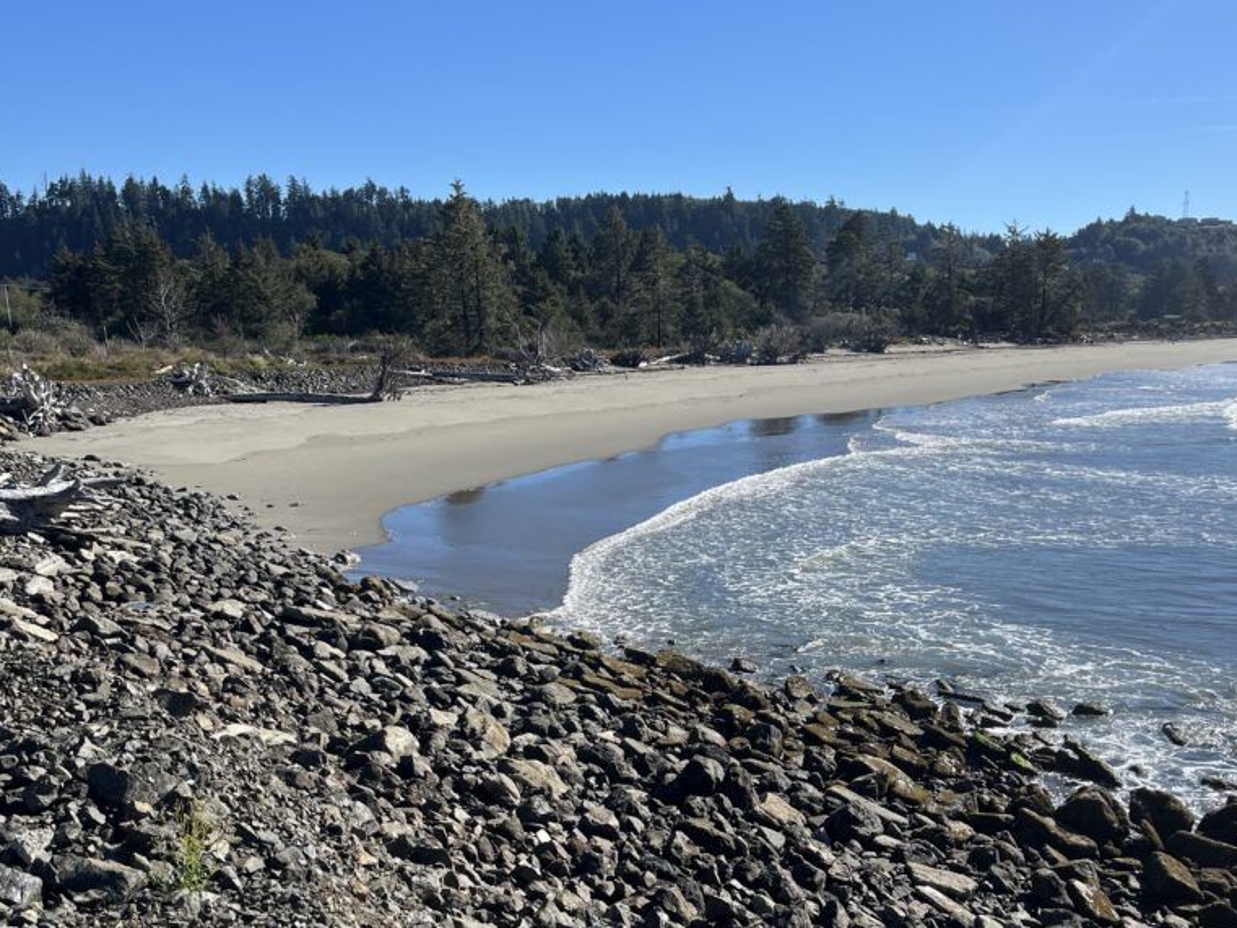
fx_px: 1251
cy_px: 596
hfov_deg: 52.6
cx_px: 649
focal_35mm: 35
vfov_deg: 40.3
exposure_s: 1/3745
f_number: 1.6
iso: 50
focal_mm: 5.1
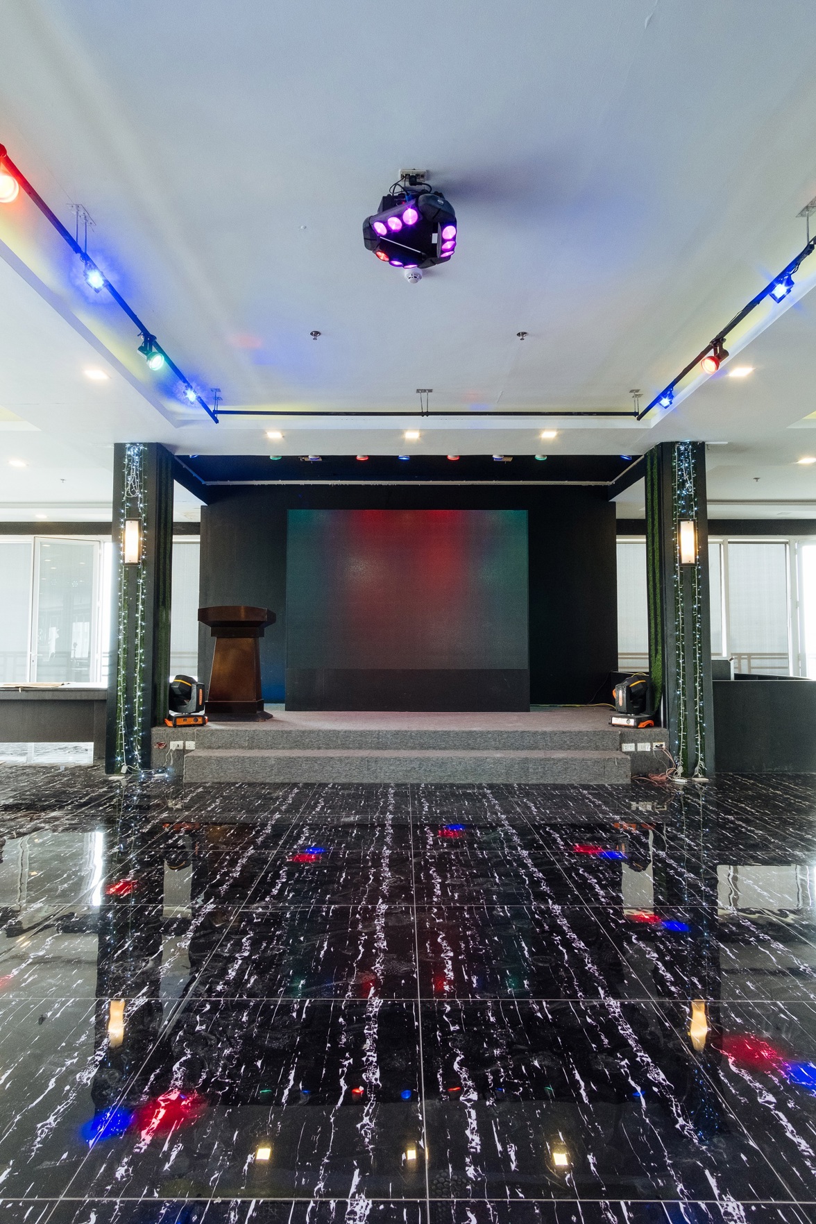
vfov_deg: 90.0
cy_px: 612
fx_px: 612
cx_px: 408
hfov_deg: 67.4
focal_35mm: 18
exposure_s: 1/25
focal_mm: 12
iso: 1000
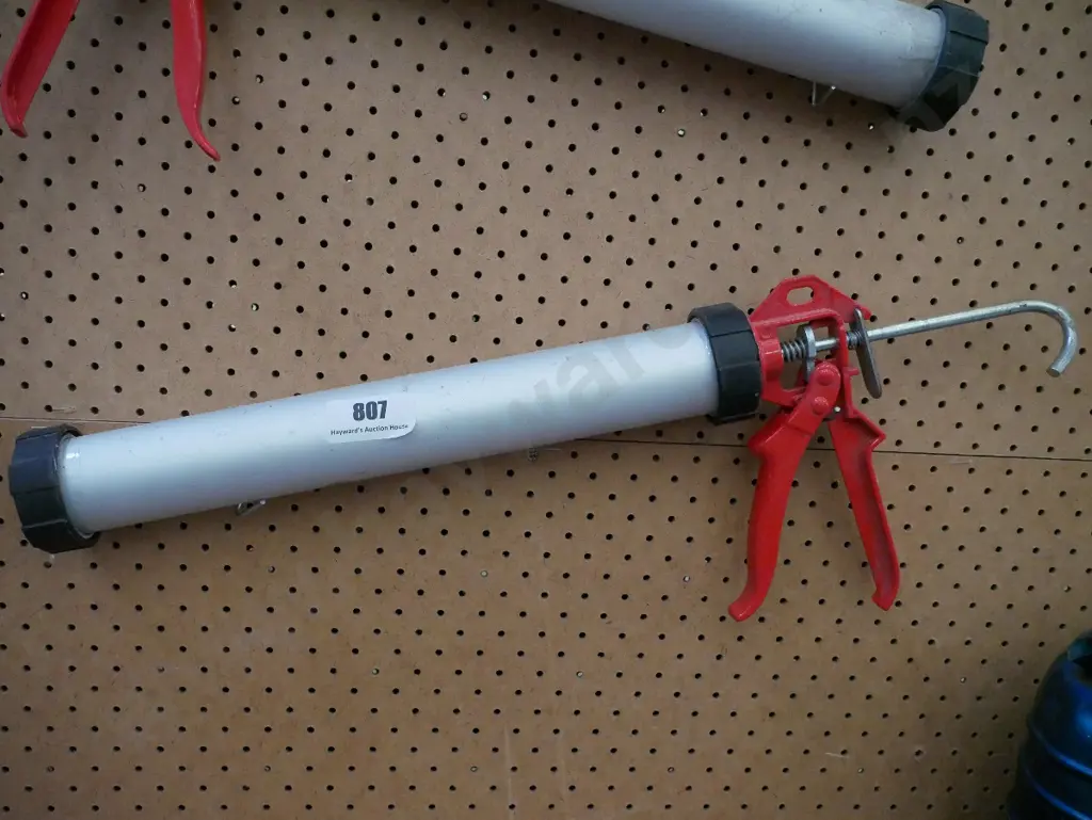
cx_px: 546
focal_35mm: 34
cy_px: 410
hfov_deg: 53.9
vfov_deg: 41.8
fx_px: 1073
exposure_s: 1/250
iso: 6400
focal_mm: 17
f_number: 5
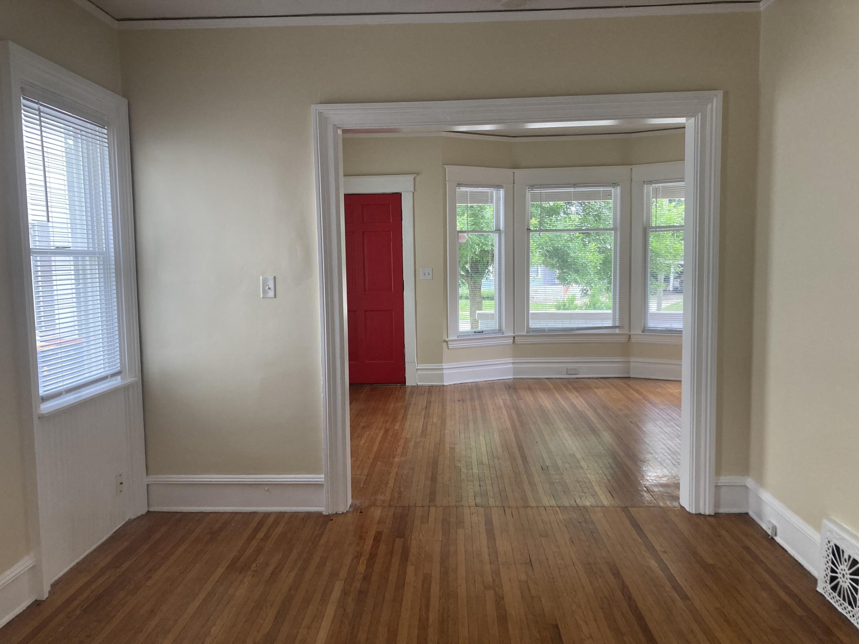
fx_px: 695
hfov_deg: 63.4
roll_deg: +1.5
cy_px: 322
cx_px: 430
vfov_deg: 49.7
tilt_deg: -5.6
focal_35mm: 28
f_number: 1.8
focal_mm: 3.99
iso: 80
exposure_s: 1/80
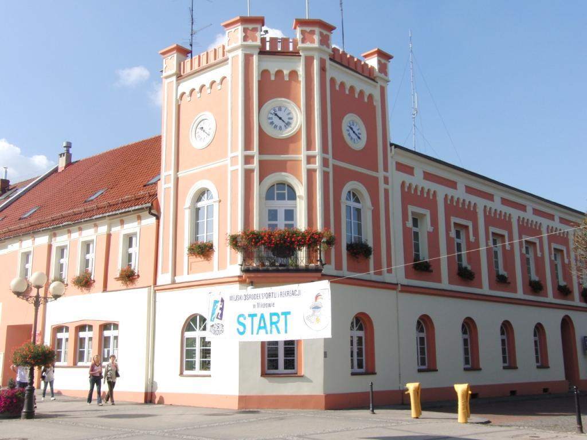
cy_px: 220
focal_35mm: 41
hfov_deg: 45.8
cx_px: 294
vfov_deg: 35.1
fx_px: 695
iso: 100
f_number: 4.4
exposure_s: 1/500
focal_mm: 7.2
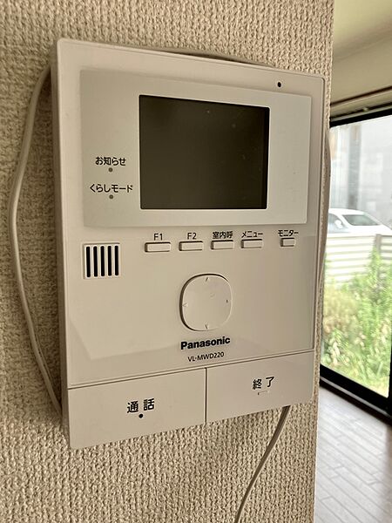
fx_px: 423
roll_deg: +0.7
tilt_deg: -6.8
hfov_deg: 49.7
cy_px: 262
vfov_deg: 63.4
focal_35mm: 28
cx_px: 196
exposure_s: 1/135
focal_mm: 3.99
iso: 20
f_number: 1.8
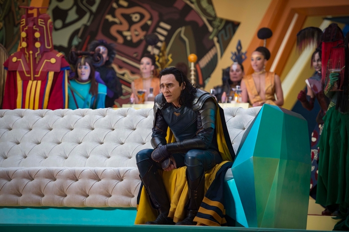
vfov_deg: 9.5
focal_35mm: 145
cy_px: 116
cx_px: 174
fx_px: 1405
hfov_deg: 14.2
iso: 1600
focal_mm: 145
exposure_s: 1/320
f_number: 2.8
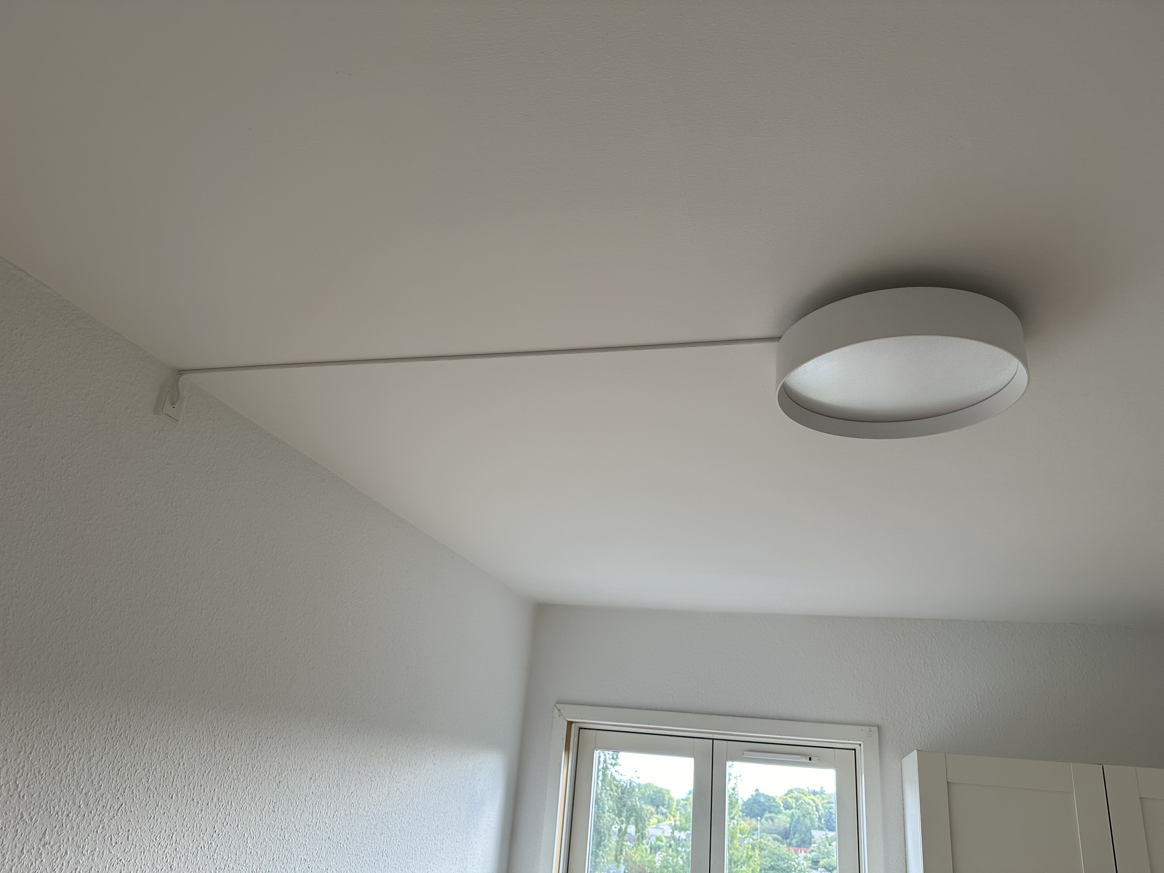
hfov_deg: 71.6
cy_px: 436
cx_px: 582
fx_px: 807
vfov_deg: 56.8
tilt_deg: +22.5
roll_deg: -5.1
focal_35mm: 24
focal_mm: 6.86
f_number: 1.78
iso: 100
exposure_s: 1/162
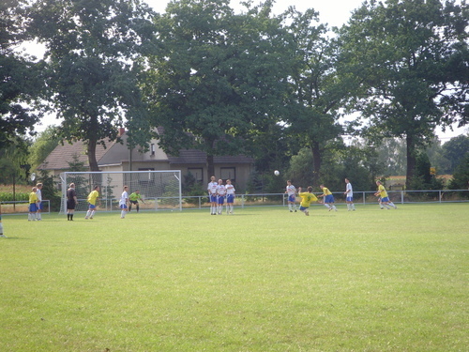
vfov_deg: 12.7
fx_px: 1585
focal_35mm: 117
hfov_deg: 16.8
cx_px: 234
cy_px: 176
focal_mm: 19.8
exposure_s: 1/180
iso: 80
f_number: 4.5
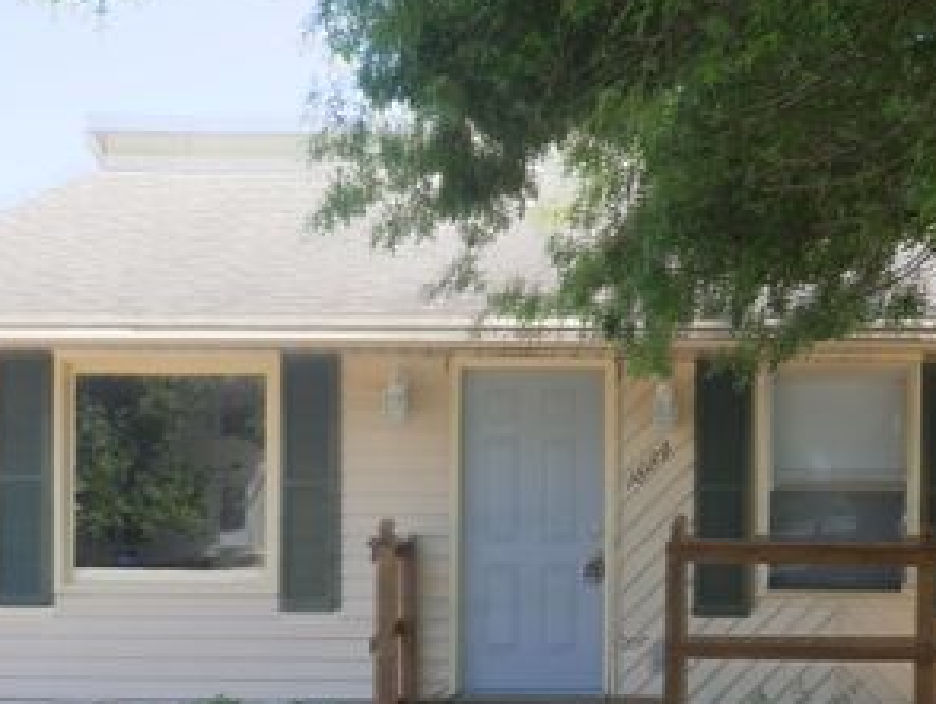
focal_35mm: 51
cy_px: 527
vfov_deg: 28.2
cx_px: 557
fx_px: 1380
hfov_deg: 37.3
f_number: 9
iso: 400
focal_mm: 15
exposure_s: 1/100
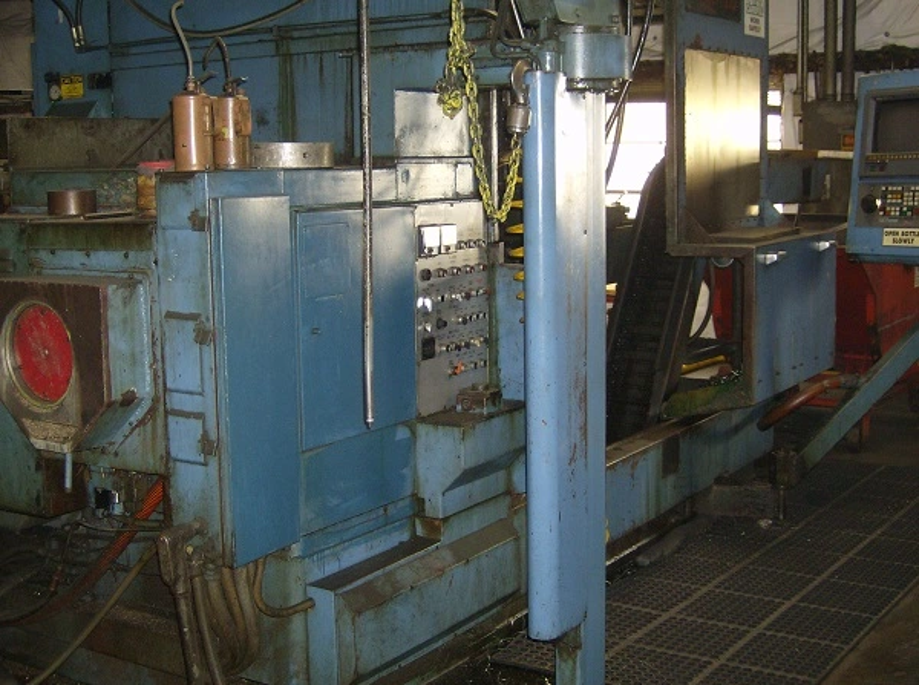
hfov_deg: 41.3
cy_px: 342
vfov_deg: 31.4
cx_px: 460
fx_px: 1218
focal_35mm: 46
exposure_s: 1/74
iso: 200
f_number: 3.1
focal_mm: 7.7
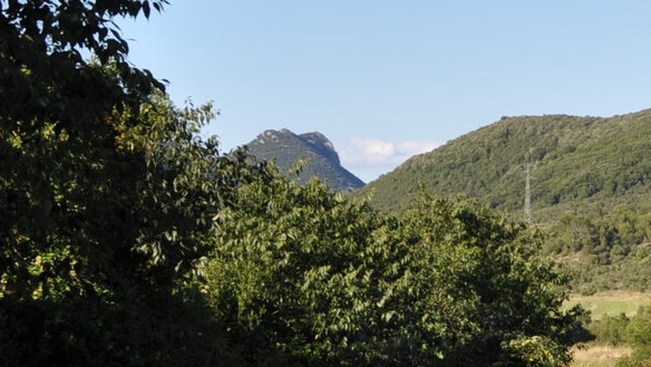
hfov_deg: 15.0
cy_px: 327
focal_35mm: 132
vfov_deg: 9.2
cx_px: 1005
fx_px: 2279
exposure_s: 1/320
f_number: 9
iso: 200
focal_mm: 24
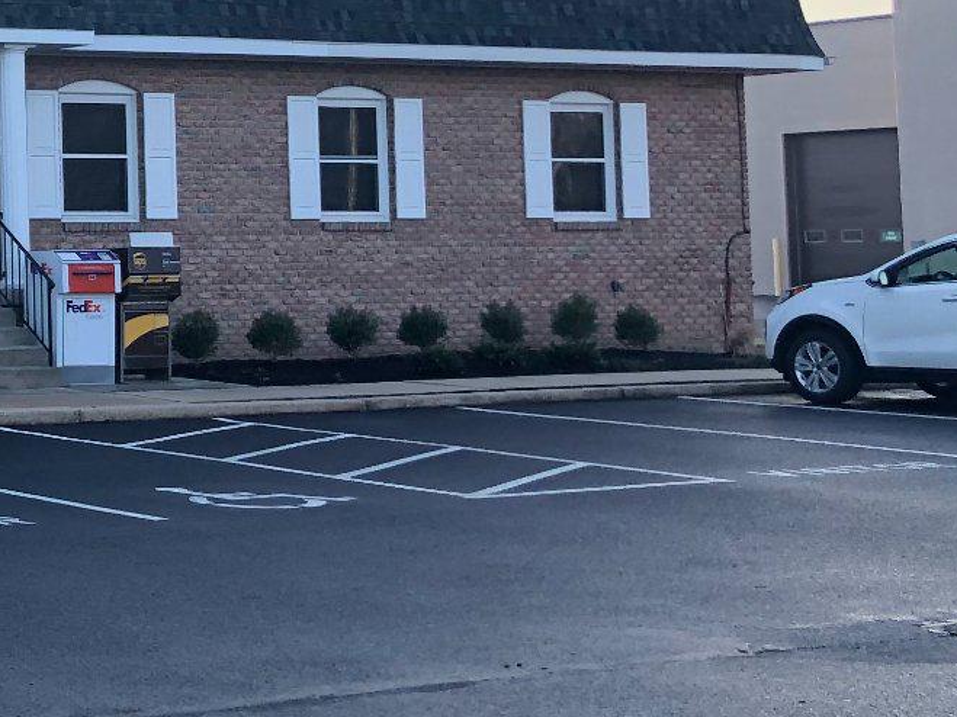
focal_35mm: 87
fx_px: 2405
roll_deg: +1.2
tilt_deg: +3.8
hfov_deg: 19.4
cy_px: 136
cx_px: -513
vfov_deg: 16.8
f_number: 1.8
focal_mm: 4
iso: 20
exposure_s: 1/302
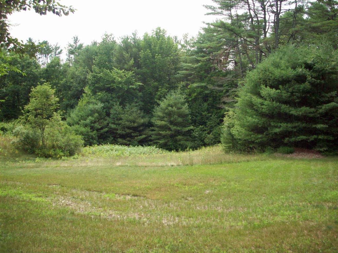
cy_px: 126
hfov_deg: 50.1
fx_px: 361
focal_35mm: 37
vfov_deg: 38.7
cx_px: 169
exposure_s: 1/373
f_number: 2.8
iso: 80
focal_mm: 6.2
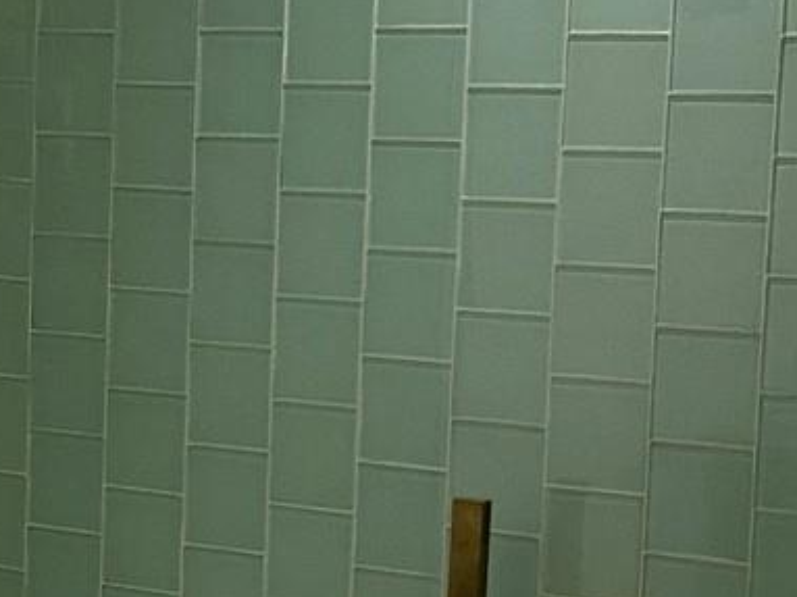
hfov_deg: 13.9
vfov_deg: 10.6
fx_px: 3199
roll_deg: -1.2
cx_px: -65
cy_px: 589
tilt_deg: -11.4
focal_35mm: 139
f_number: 1.8
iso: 80
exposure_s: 1/60
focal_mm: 4.25
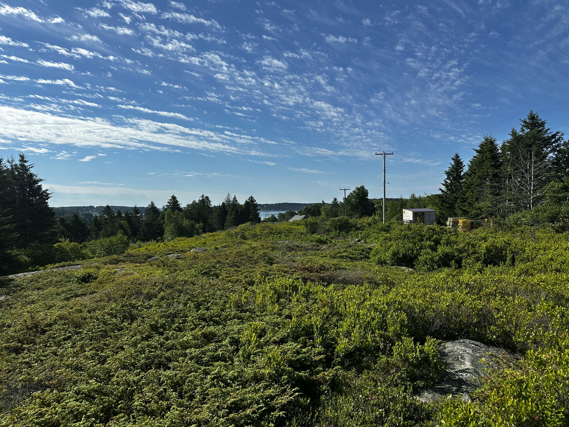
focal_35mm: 24
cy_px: 214
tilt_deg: -1.5
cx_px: 284
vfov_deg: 56.8
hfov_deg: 71.6
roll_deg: -0.3
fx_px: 394
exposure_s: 1/7576
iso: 80
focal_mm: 6.86
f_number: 1.78
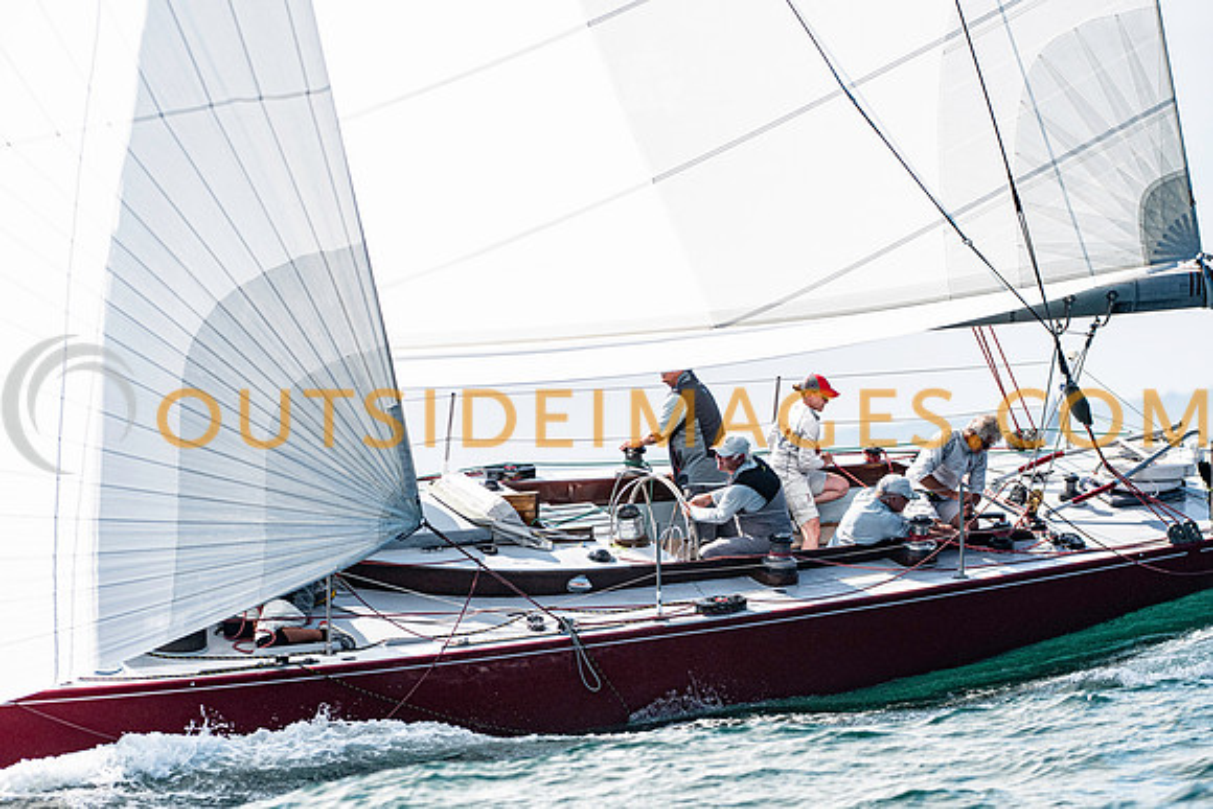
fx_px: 12132
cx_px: 606
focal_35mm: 360
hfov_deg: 5.7
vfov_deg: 3.8
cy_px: 404
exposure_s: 1/2500
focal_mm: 240
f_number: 5.6
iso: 400
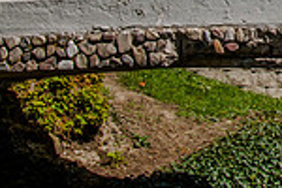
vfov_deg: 10.4
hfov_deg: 14.8
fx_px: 995
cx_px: 444
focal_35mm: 127
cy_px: -100
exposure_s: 1/160
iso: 200
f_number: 10
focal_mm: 32
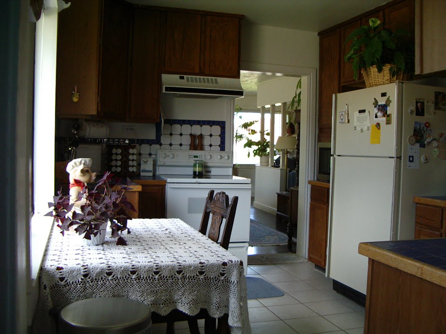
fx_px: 490
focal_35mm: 38
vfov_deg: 37.7
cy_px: 167
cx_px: 223
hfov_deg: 49.0
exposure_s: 1/100
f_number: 2.6
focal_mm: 5.8
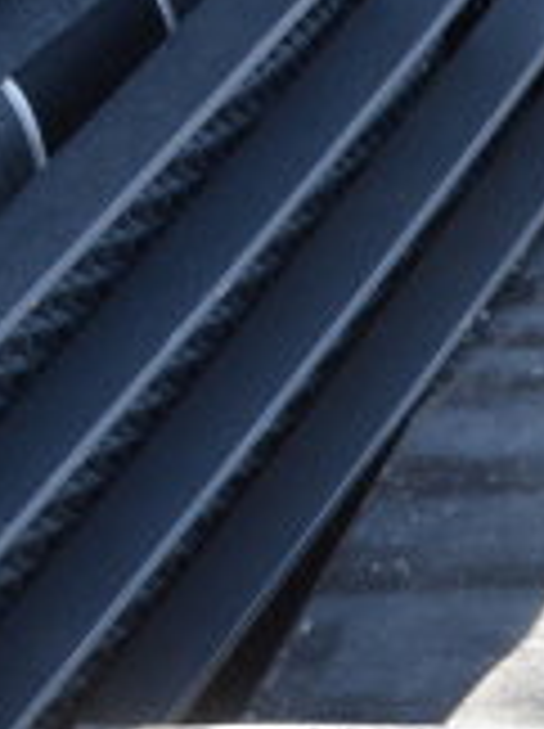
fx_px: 3088
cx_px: 1326
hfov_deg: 9.0
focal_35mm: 147
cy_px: 776
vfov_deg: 13.2
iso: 200
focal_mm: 18
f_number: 5.6
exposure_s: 1/125
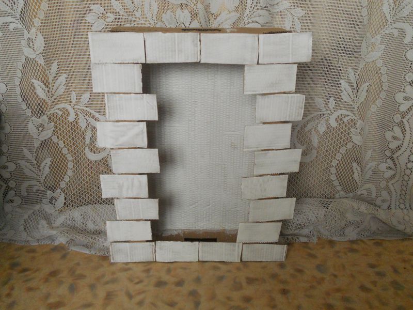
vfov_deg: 44.2
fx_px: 382
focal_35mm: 32
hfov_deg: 56.8
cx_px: 206
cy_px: 155
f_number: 3.5
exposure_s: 1/20
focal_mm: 5.8
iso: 400
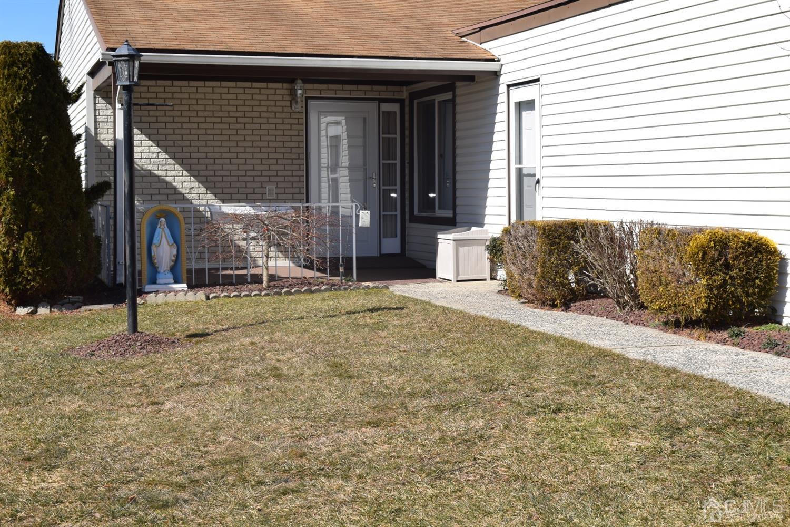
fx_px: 1185
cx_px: 395
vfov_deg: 25.1
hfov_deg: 36.9
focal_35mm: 54
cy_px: 264
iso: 100
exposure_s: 1/200
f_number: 13
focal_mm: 36
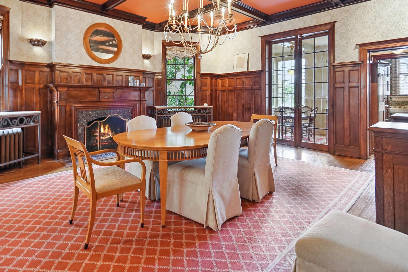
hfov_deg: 83.4
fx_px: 227
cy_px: 103
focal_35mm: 20
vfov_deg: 61.2
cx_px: 173
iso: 800
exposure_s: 1/100
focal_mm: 16
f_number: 4.5
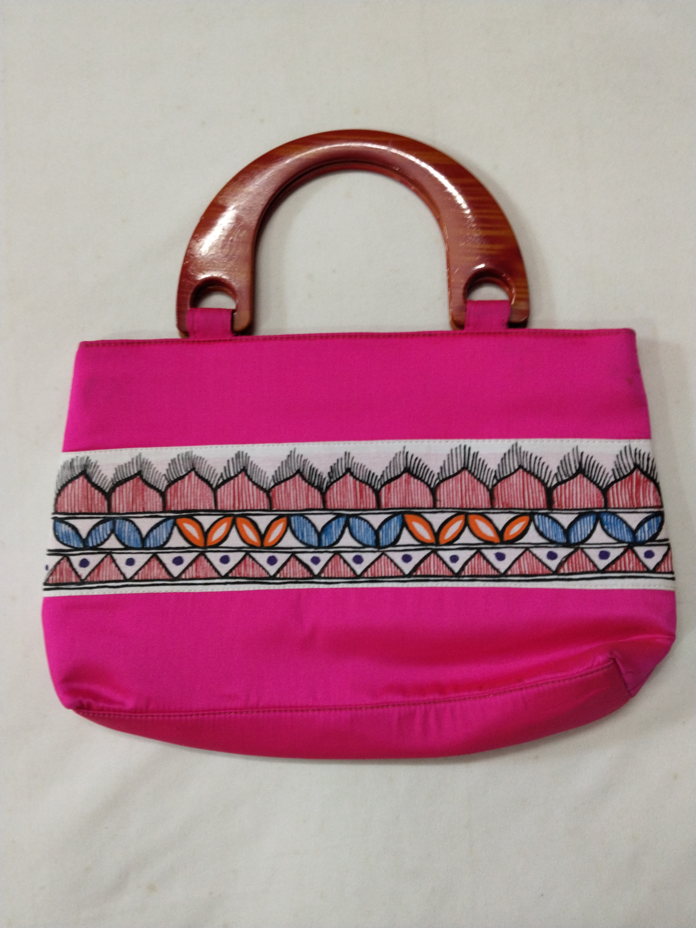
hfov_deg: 48.2
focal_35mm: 29
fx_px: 777
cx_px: 348
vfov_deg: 61.7
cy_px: 464
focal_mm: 4.22
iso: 250
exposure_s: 1/33.3
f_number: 1.8
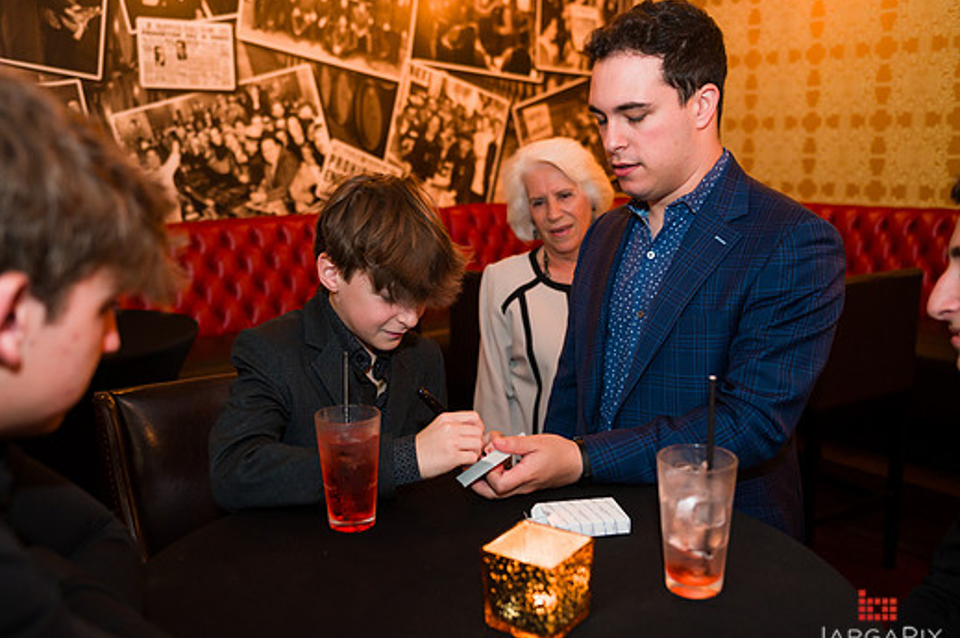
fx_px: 932
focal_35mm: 35
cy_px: 330
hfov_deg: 54.4
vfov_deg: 37.8
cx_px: 453
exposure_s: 1/200
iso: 1250
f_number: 3.2
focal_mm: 31
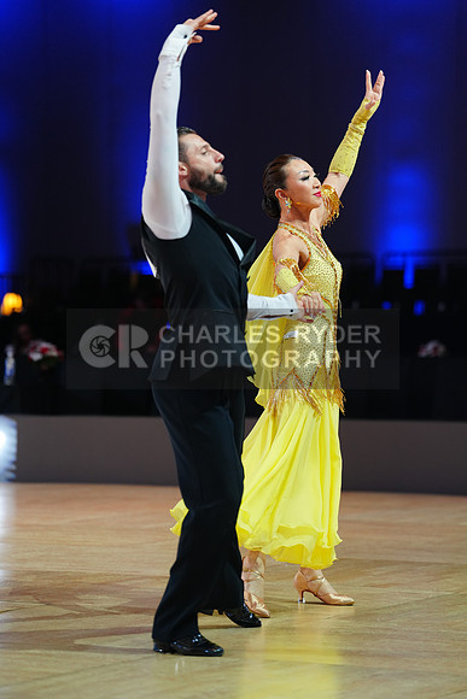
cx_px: 234
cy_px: 350
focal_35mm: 132
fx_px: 2567
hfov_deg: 10.4
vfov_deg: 15.5
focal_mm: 132
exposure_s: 1/400
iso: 1000
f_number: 2.8
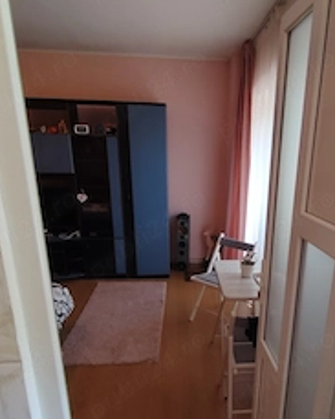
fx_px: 360
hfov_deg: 49.4
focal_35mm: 29
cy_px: 265
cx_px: 211
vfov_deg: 59.6
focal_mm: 1.42
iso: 259
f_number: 2.2
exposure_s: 1/50
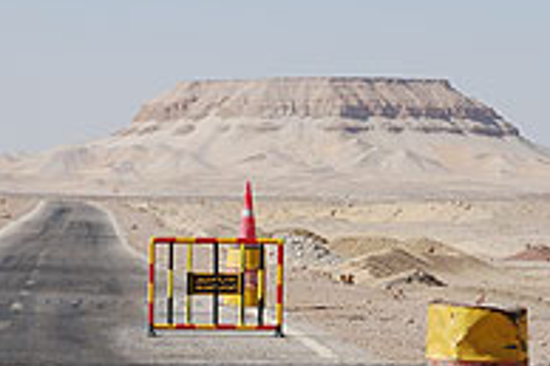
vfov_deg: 4.9
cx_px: 247
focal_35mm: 279
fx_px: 4259
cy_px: 163
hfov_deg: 7.4
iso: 200
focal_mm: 80
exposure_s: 1/320
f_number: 10
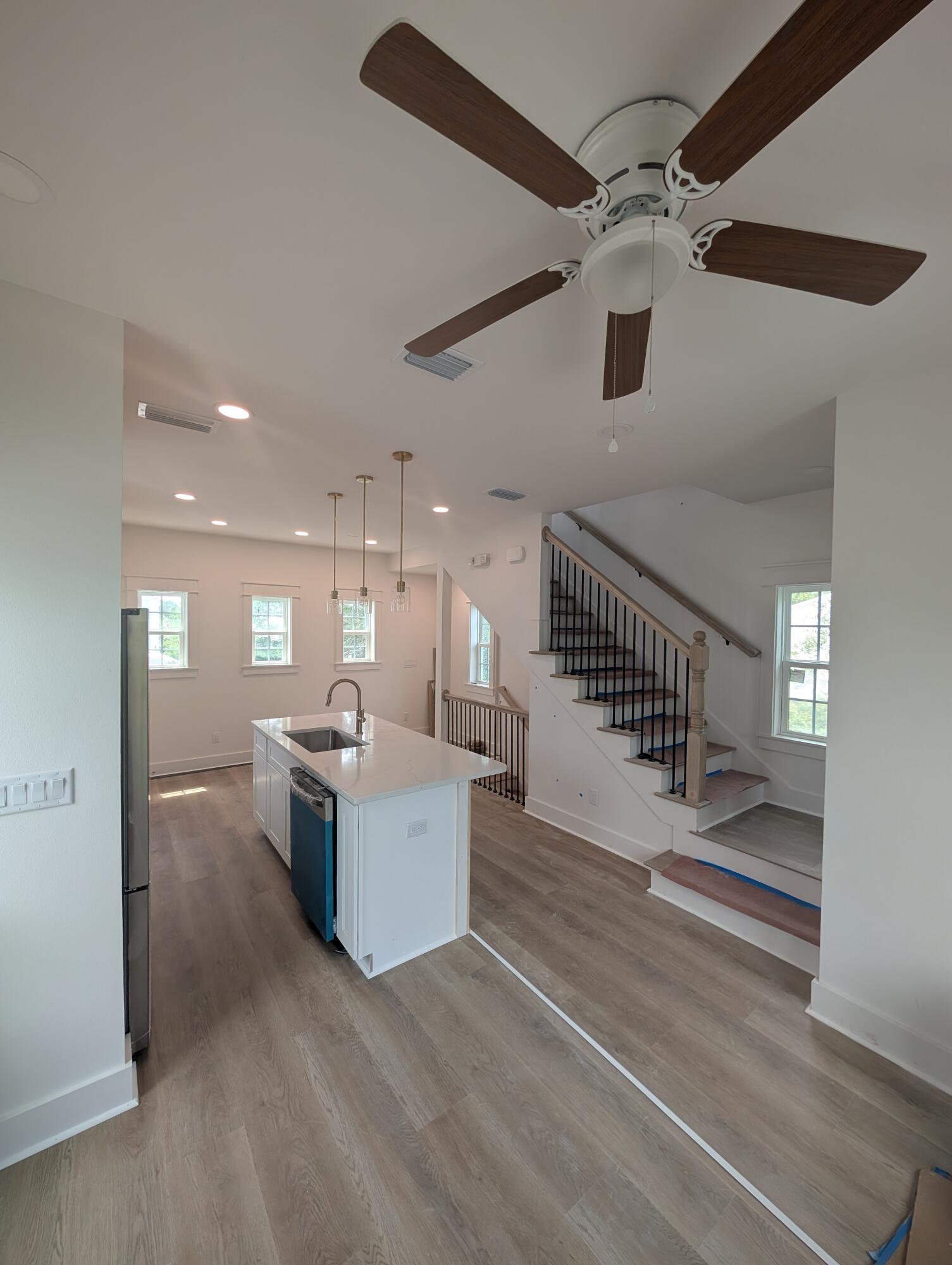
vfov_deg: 110.5
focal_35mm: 12
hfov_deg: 94.6
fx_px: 439
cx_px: 476
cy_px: 632
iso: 52
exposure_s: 1/227
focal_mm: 2.02
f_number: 1.7
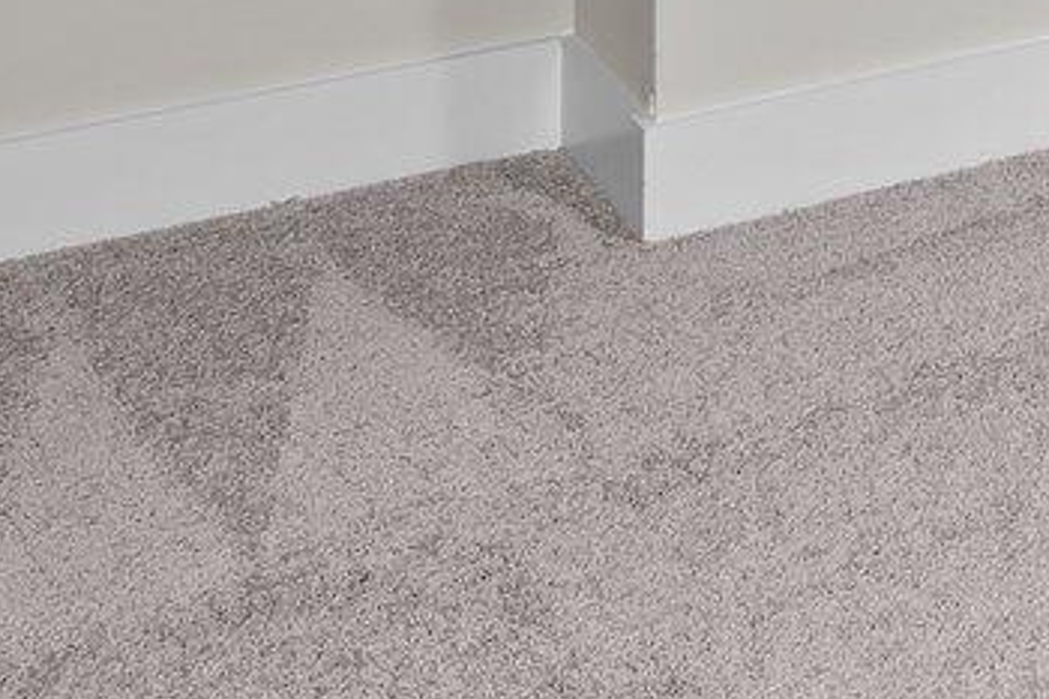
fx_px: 2388
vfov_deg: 13.7
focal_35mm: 82
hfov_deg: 19.6
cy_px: -776
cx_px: 1792
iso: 200
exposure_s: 1/2
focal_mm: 14
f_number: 7.1
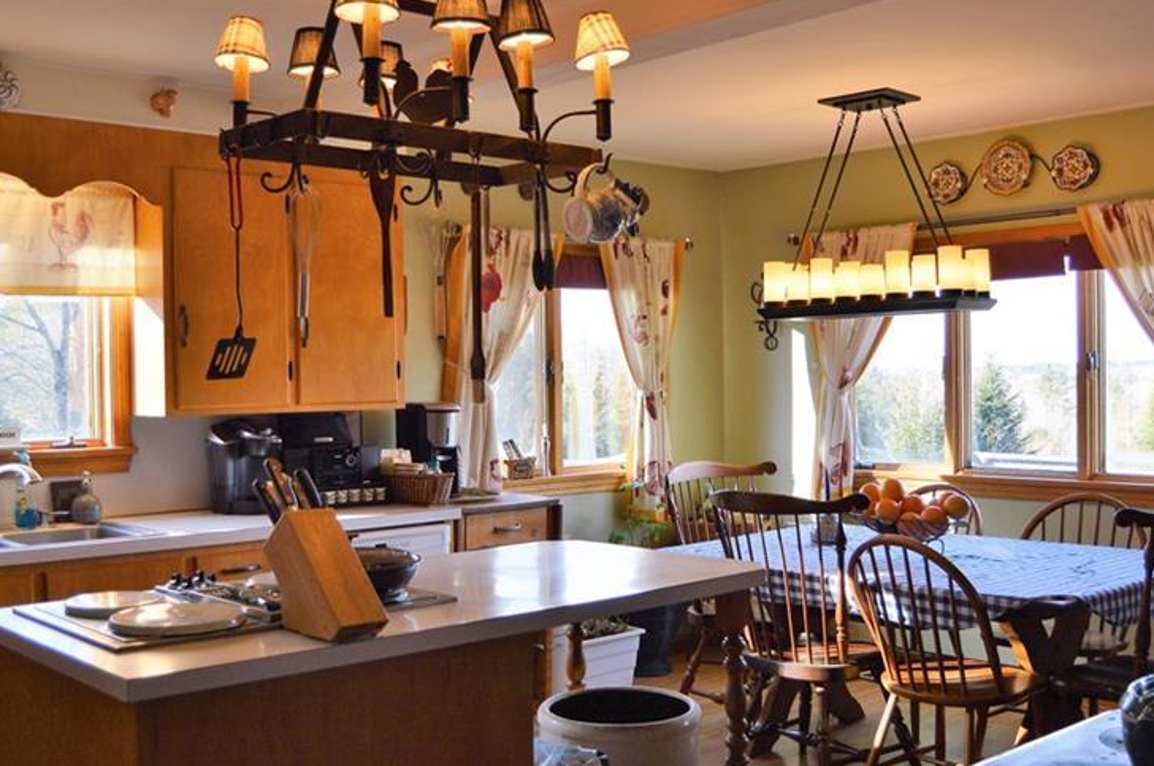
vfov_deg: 34.9
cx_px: 541
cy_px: 406
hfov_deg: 50.7
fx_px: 1216
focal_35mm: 38
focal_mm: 18
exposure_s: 1/200
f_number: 3.5
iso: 200
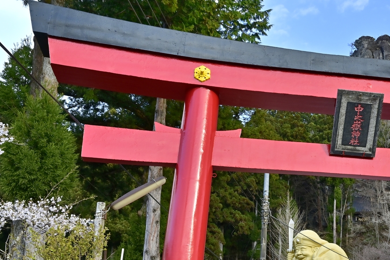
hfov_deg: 29.3
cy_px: 220
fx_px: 715
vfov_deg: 20.3
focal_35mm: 66
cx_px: 352
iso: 200
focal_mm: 29
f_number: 11
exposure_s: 1/40
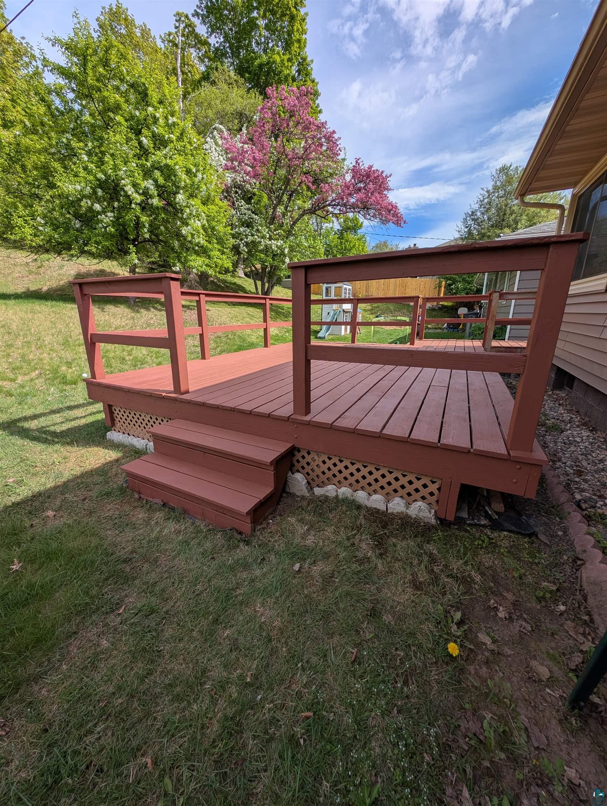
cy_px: 403
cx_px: 304
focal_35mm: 12
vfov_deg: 110.5
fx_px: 280
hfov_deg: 94.6
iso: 41
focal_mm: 2.23
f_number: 1.95
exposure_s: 1/1555
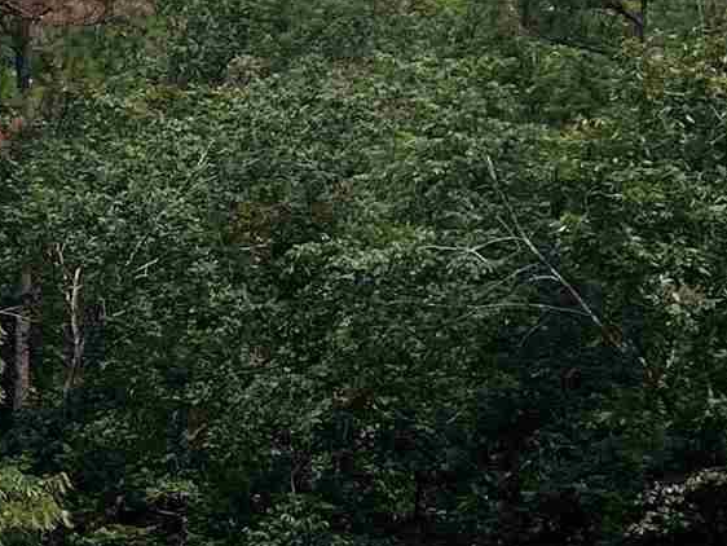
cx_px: -475
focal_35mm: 142
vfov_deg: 10.3
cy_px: 637
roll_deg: +1.8
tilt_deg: -3.0
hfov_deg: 12.9
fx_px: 2984
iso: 50
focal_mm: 5.7
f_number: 1.5
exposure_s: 1/4831
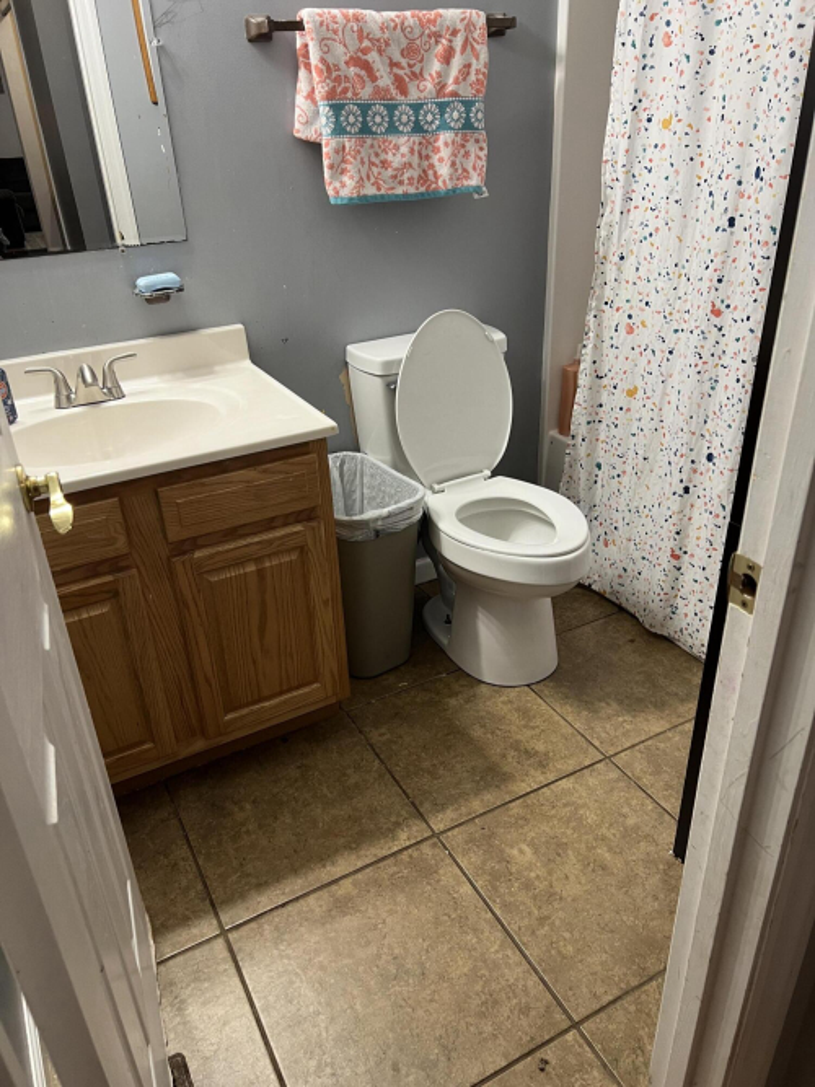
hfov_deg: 53.0
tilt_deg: -28.0
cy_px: 544
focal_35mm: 26
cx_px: 408
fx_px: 816
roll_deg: +3.0
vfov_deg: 67.3
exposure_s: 1/60
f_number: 1.5
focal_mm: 5.7
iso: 125
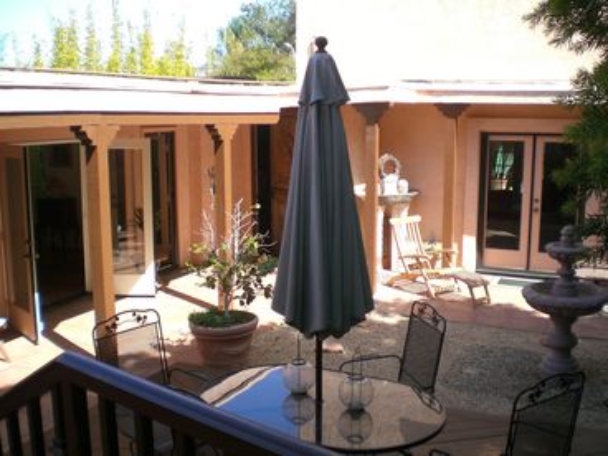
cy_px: 228
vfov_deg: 37.7
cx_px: 304
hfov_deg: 49.0
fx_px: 667
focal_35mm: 38
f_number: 3.1
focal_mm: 6.3
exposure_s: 1/250
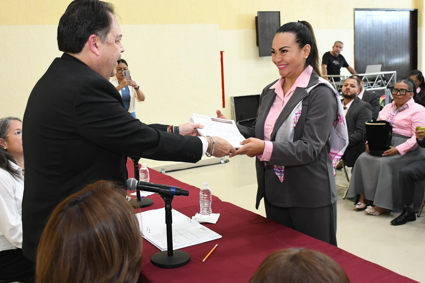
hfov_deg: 48.4
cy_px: 123
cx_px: 202
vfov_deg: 33.4
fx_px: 472
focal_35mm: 40
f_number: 3.8
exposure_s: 1/100
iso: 2500
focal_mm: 23
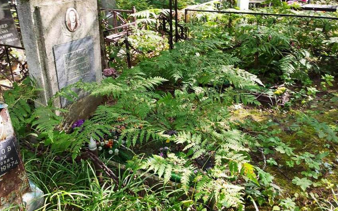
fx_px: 304
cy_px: 95
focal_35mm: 33
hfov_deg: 58.1
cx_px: 166
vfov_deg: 38.3
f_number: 1.75
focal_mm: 4.77
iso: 126
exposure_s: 1/100
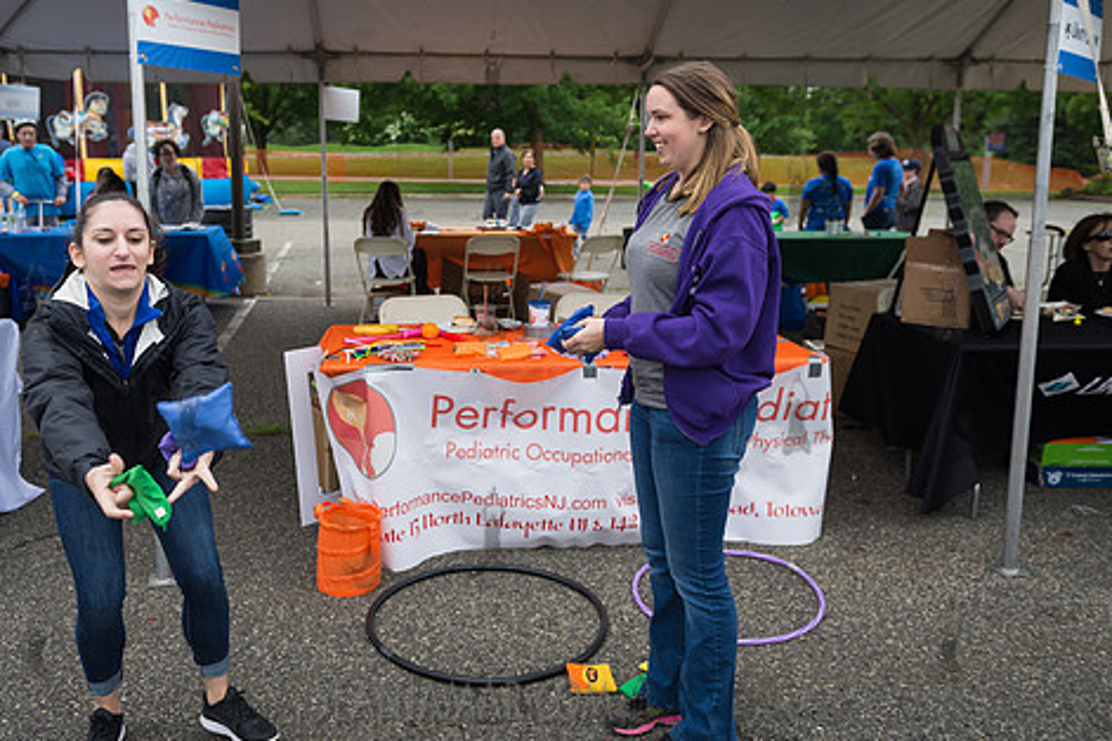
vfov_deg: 40.9
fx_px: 988
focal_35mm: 32
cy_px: 299
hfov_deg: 58.6
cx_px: 491
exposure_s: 1/800
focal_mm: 26
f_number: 3.5
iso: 200
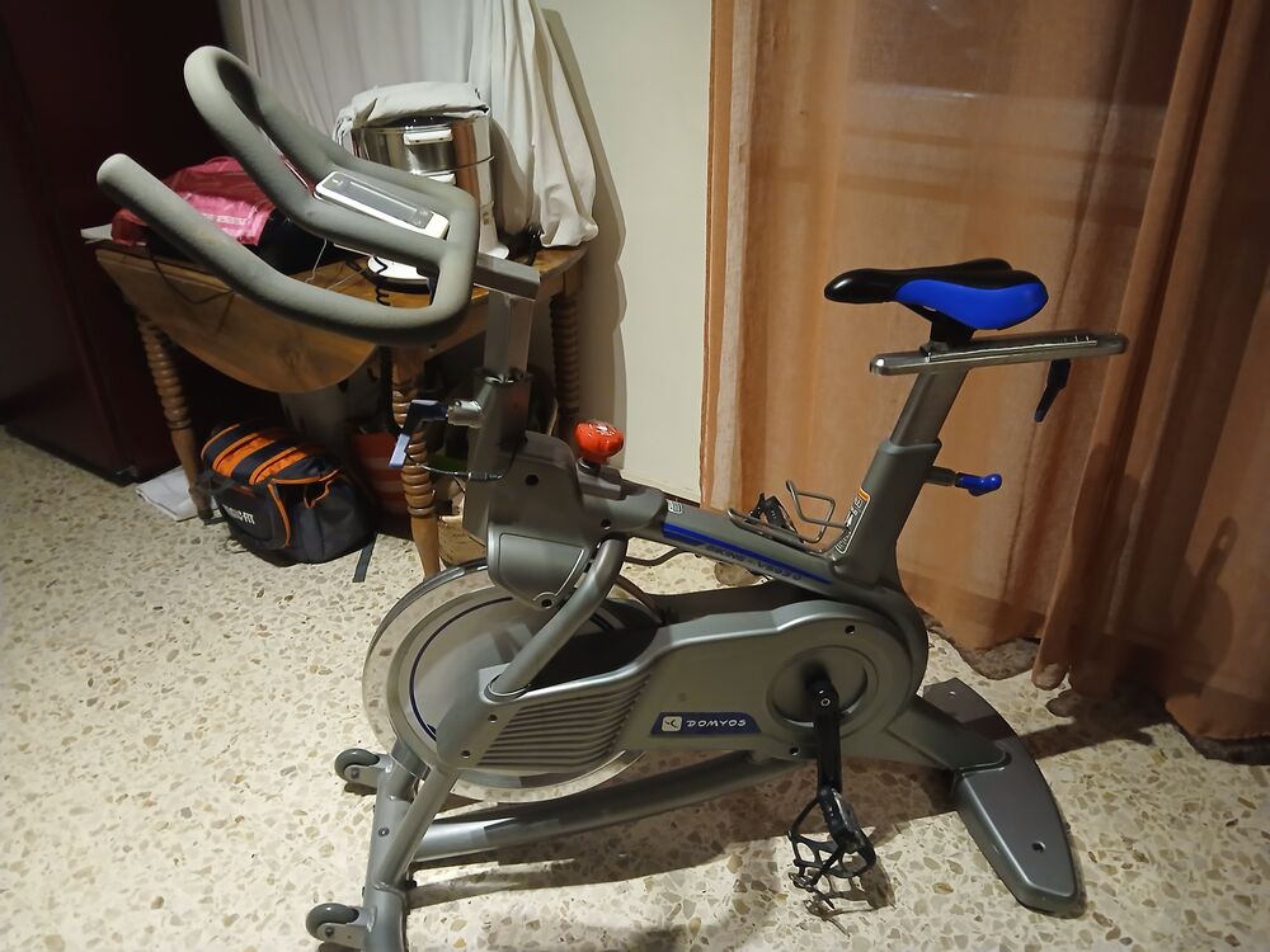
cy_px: 476
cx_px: 635
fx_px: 954
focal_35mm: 26
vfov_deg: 53.1
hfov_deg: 67.3
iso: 400
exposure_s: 1/25
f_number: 1.8
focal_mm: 3.98
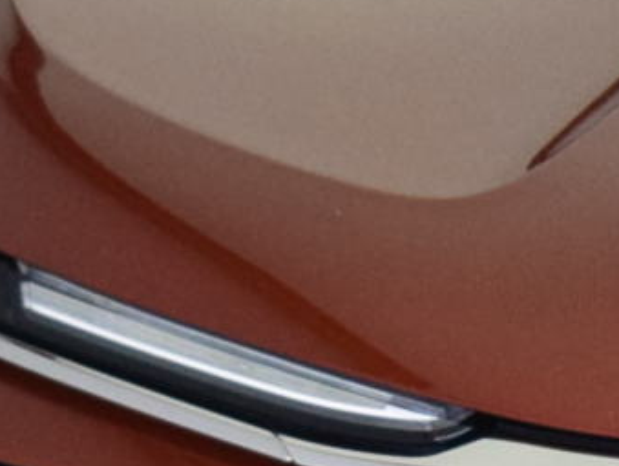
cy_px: 528
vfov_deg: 2.9
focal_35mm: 509
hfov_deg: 3.9
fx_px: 9112
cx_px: 1236
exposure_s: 1/800
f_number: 4.8
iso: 1600
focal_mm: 40
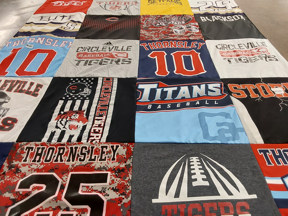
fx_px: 233
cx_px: 144
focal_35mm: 28
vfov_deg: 49.7
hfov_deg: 63.4
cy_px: 108
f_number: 1.9
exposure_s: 1/60
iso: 125
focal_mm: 2.91
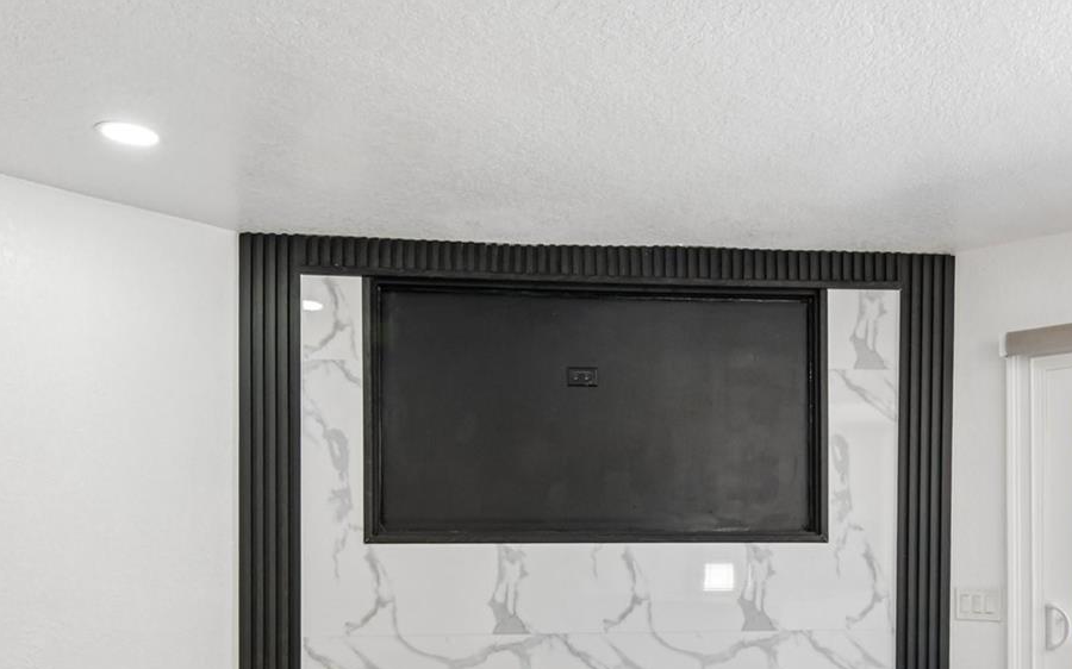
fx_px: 847
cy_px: 576
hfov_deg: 63.8
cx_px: 665
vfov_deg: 40.5
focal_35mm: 29
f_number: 8
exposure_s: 1/60
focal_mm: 16
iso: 400
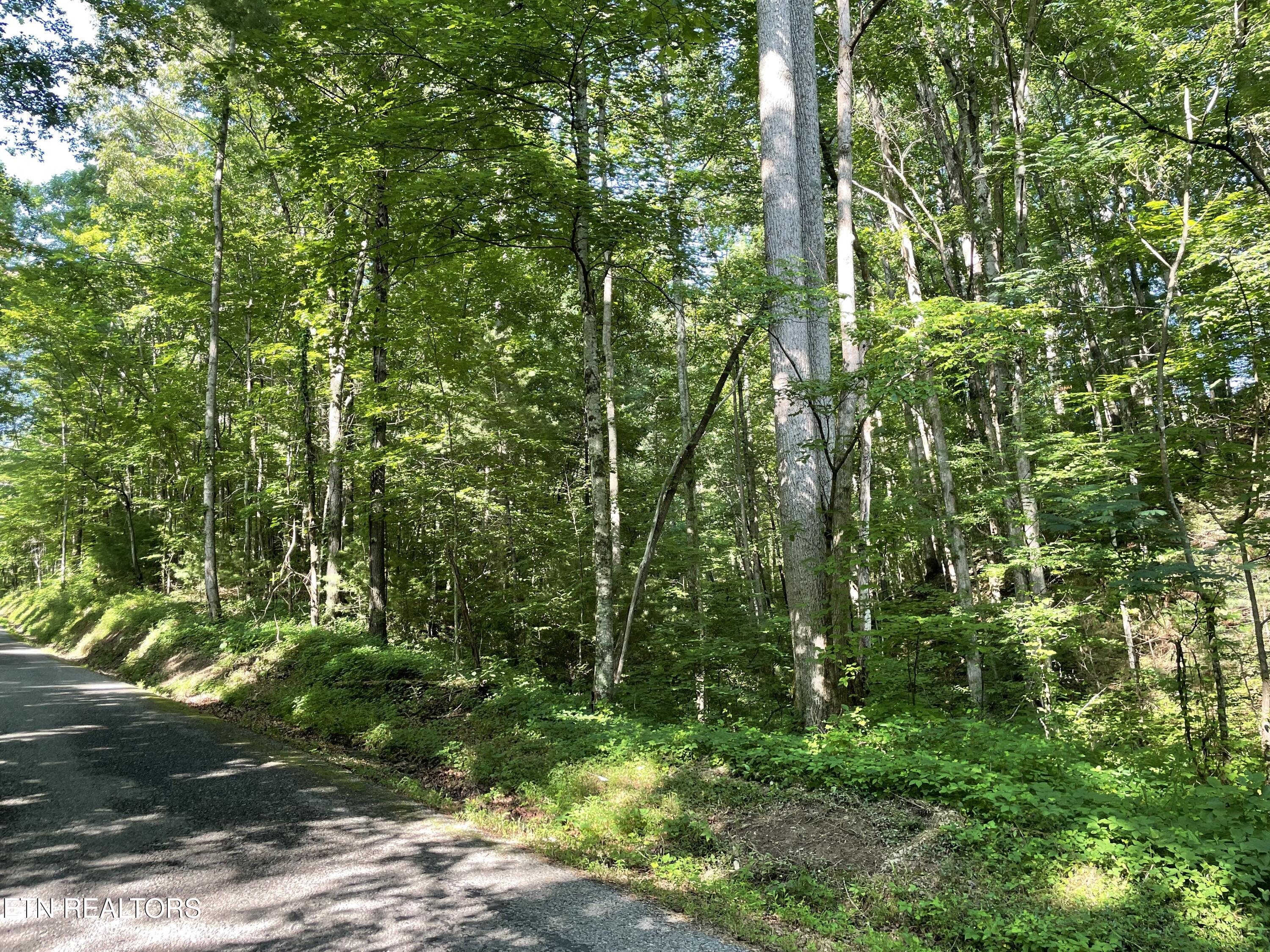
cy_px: 476
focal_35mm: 26
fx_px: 954
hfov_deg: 67.3
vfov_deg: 53.1
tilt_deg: +13.1
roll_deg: +1.7
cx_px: 635
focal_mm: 4.2
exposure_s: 1/121
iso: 64
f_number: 1.6
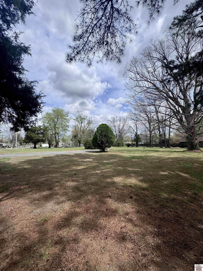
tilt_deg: +3.6
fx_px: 109
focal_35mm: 14
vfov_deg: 102.1
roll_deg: +0.0
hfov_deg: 85.7
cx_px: 102
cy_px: 136
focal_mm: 2.22
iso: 50
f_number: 2.2
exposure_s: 1/3390
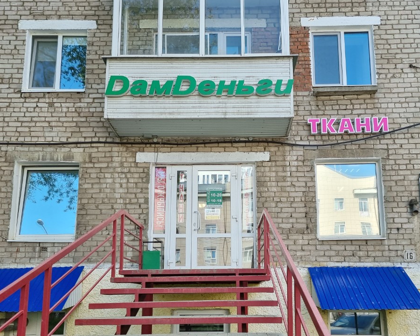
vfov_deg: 41.8
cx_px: 228
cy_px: 216
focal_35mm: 35
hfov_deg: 51.5
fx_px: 435
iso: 50
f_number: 1.8
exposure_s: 1/196
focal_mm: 6.7
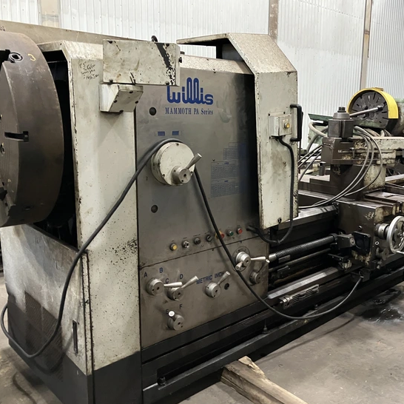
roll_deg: -0.8
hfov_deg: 47.9
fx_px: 449
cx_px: 260
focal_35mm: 34
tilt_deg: -10.3
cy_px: 202
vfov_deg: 48.5
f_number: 1.8
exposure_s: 1/41
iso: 320
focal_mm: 3.99
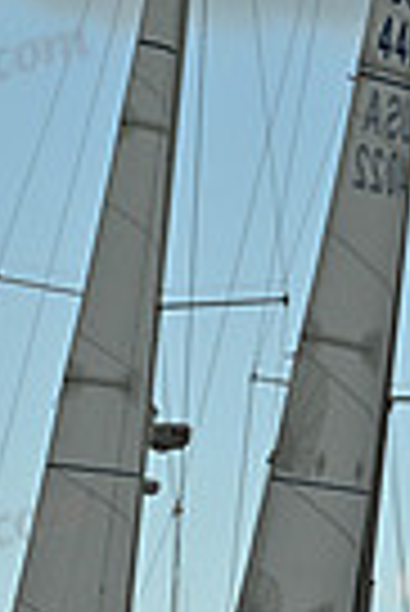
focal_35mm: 363
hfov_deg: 3.8
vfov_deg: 5.7
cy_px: 279
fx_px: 6185
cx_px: 322
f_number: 11
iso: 250
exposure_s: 1/800
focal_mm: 85
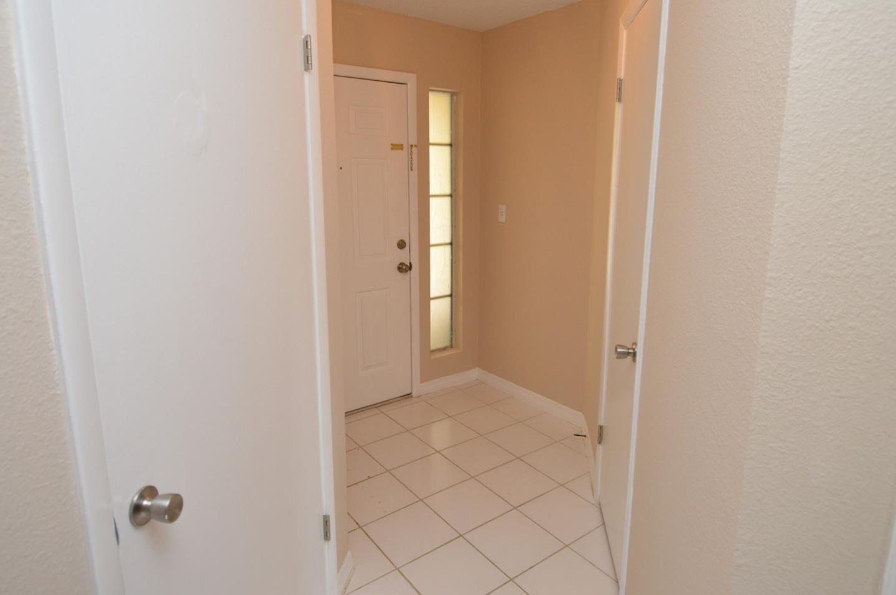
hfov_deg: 84.0
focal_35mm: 20
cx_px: 459
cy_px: 279
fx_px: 497
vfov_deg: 61.8
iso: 500
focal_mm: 12
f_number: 4
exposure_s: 1/60
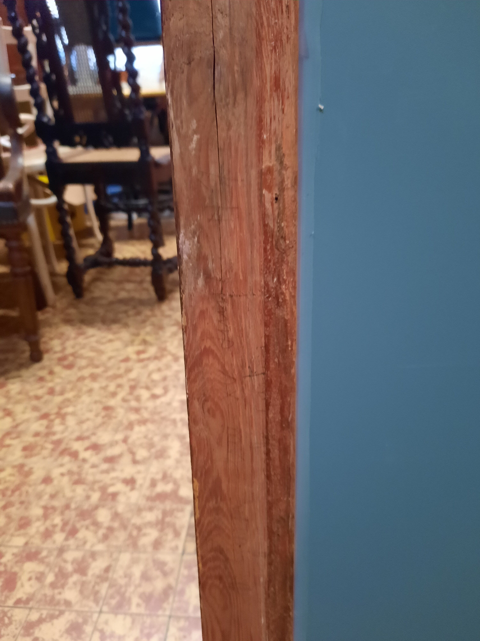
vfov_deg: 69.4
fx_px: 462
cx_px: 240
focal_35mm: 25
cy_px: 320
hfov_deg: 54.9
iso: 640
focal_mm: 4.6
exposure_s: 1/25
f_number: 2
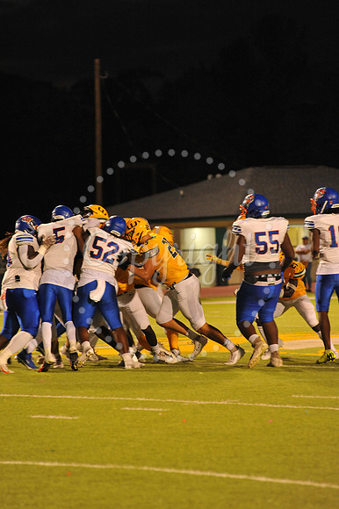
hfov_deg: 6.9
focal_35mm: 200
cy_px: 254
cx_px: 170
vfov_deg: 10.3
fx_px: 2828
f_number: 4.5
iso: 3200
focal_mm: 200
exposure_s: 1/160
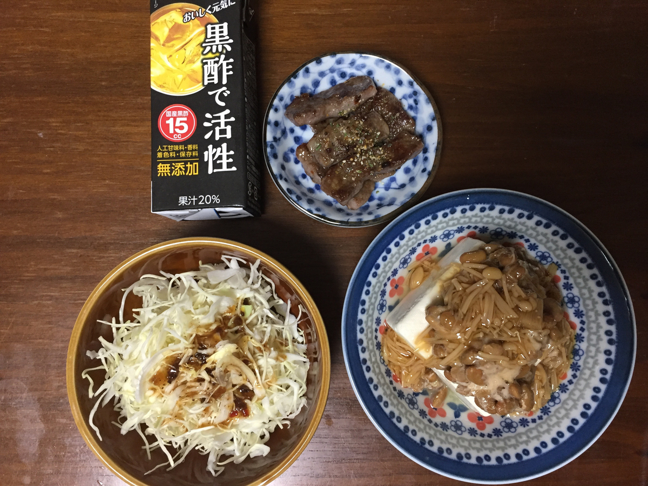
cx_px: 324
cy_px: 243
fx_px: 543
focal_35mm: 29
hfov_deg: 61.7
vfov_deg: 48.2
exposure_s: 1/30
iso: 160
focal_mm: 4.15
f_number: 2.2
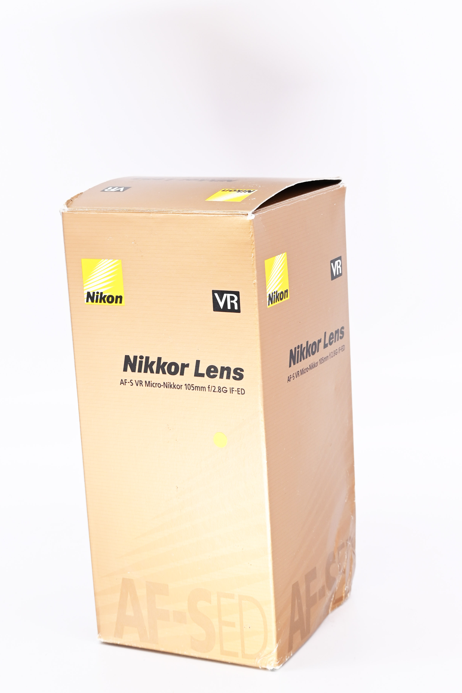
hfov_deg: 17.3
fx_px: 1521
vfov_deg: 25.7
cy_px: 358
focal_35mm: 79
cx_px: 220
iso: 500
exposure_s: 1/125
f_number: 9
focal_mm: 50
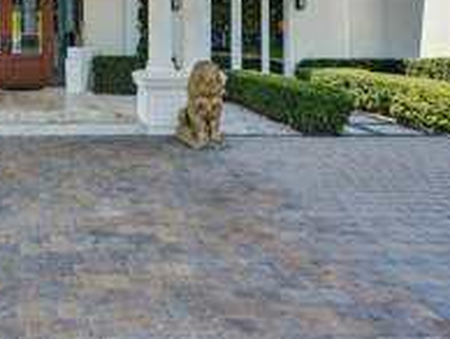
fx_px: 495
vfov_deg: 35.1
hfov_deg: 42.4
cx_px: 2
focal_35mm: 38
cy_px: 20
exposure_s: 1/500
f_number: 5
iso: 100
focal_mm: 16
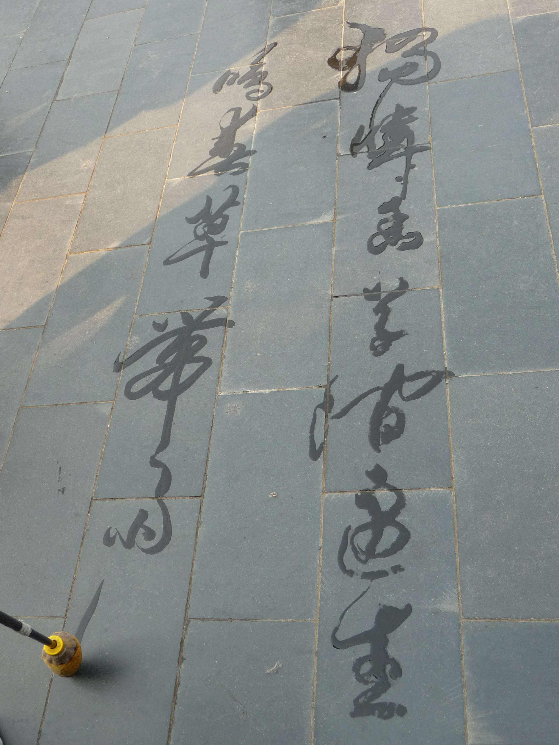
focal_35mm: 34
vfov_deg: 54.0
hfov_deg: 41.8
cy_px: 372
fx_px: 732
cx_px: 280
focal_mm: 5.6
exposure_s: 1/125
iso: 100
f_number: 3.6
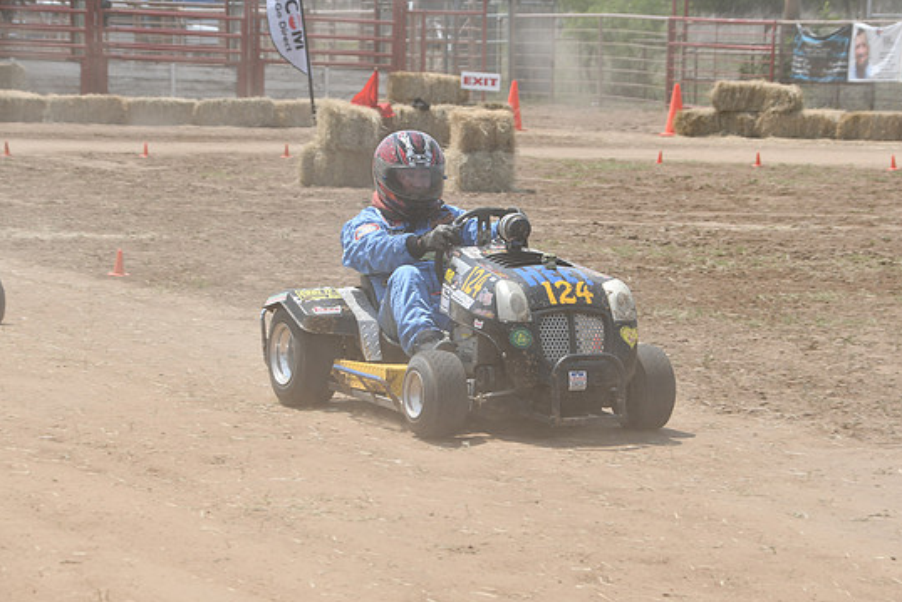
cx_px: 471
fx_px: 3483
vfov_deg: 9.9
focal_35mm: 139
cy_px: 309
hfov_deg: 14.8
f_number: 9
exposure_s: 1/320
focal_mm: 86
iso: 100
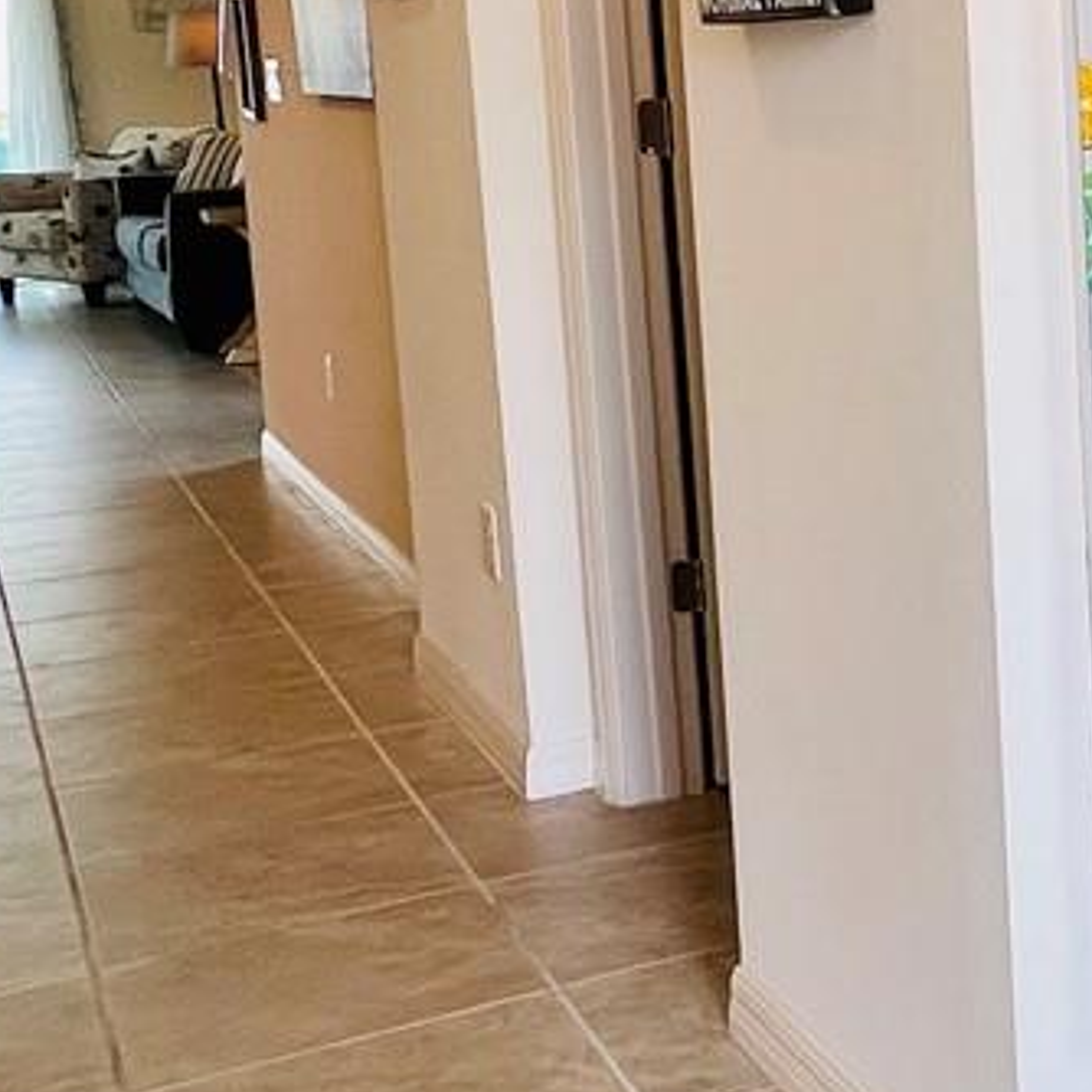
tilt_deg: -8.9
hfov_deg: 24.4
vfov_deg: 30.9
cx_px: 1628
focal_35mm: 55
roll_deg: +0.6
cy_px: 376
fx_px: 1963
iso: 50
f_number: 1.8
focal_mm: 1.57
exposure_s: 1/120
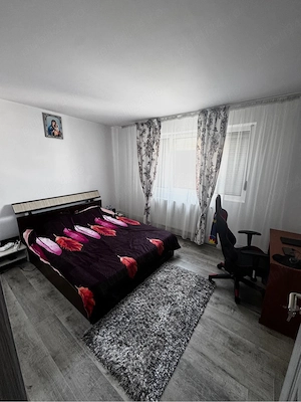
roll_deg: -0.6
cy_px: 201
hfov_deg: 85.7
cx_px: 150
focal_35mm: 14
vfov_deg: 102.1
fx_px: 162
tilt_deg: -12.5
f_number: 2.2
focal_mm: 2.22
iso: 250
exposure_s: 1/99
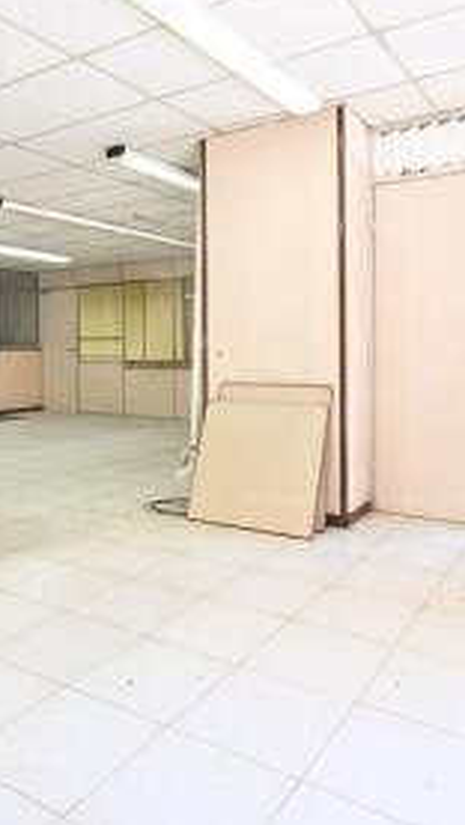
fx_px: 591
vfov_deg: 69.6
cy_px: 362
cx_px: 203
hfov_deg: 42.8
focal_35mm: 27
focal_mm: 10
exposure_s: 3
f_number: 22
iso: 100
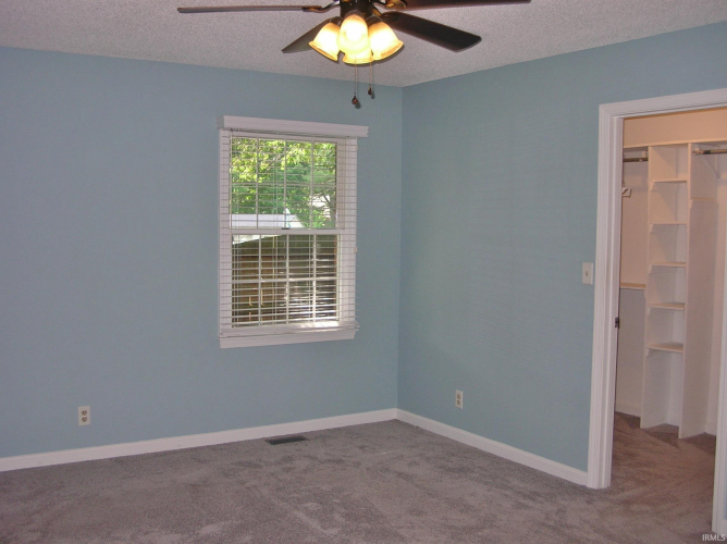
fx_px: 881
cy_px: 272
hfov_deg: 44.8
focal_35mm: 42
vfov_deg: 34.3
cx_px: 364
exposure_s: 1/60.1
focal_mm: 6.9
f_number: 2.8
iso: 53
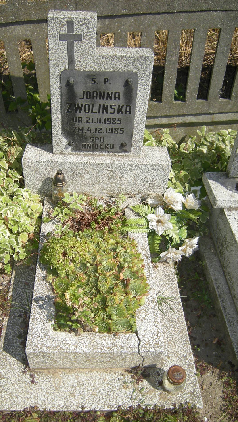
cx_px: 94
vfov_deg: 62.6
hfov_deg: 37.6
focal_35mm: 31
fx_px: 348
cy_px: 209
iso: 91
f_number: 5.6
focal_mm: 4.7
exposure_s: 1/391
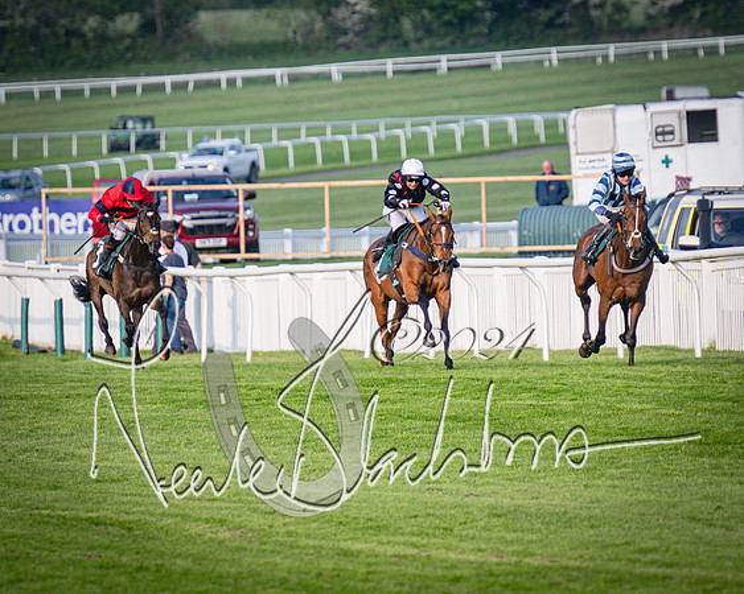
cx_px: 382
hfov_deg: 3.3
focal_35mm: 581
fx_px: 12783
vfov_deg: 2.7
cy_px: 286
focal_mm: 240
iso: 400
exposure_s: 1/2000
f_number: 4
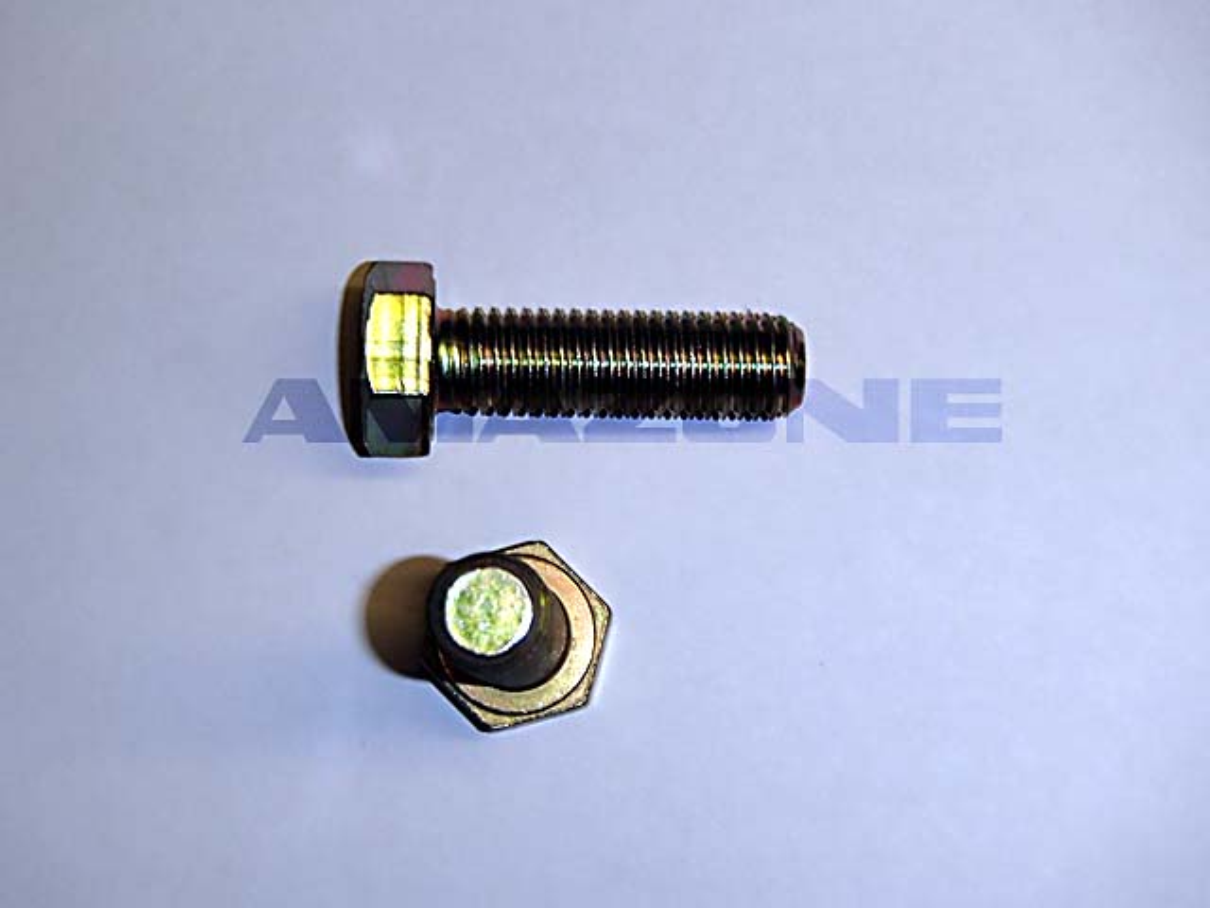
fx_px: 2552
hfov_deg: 26.7
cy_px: 454
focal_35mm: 73
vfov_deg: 20.2
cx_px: 605
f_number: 5.7
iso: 200
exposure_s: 1/80
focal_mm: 13.09
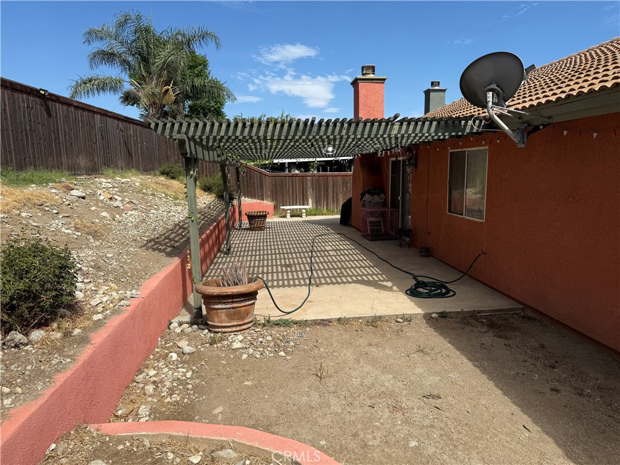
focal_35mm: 24
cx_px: 310
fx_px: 430
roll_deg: +1.6
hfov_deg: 71.6
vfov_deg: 56.8
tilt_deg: -8.6
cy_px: 232
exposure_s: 1/4167
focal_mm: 6.76
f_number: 1.78
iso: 80
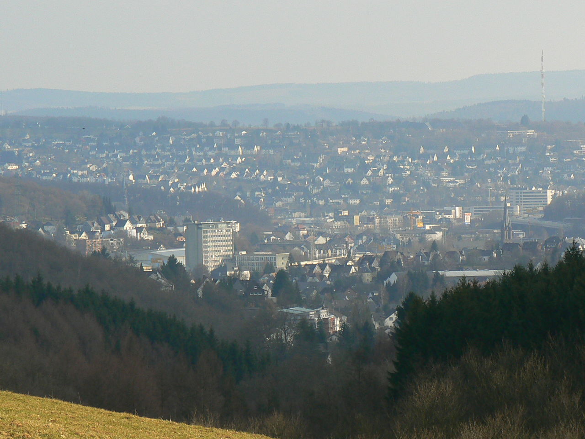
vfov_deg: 5.5
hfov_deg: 7.3
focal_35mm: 272
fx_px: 4597
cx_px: 292
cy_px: 220
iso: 80
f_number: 5.6
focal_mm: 32.9
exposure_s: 1/250
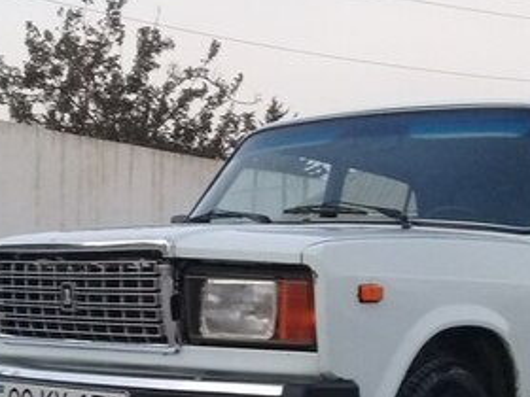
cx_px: 203
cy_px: 443
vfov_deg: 19.3
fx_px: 1118
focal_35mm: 73
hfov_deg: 26.6
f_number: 2.2
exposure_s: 1/33
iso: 125
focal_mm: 3.3
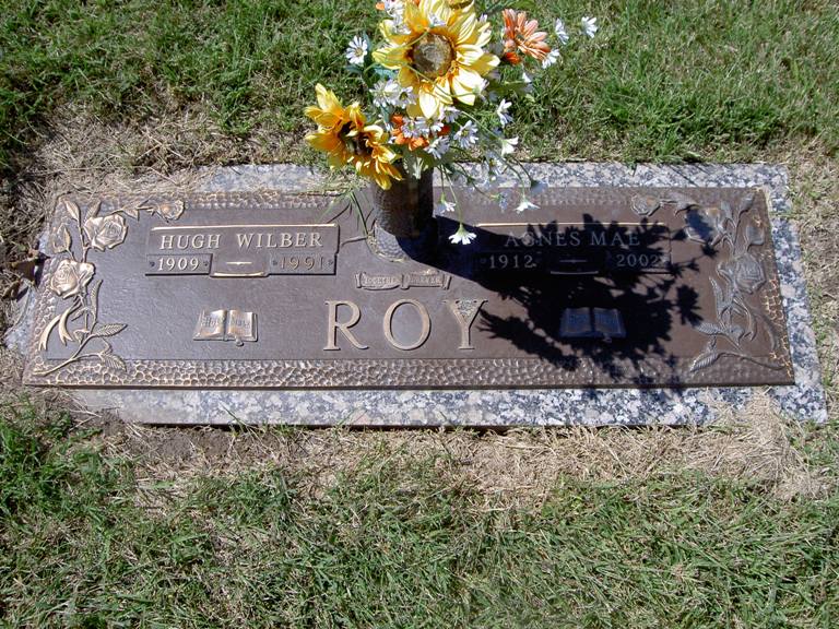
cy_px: 314
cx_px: 420
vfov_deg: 36.8
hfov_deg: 47.9
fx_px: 945
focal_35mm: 39
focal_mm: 8
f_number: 4.7
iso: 100
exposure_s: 1/500
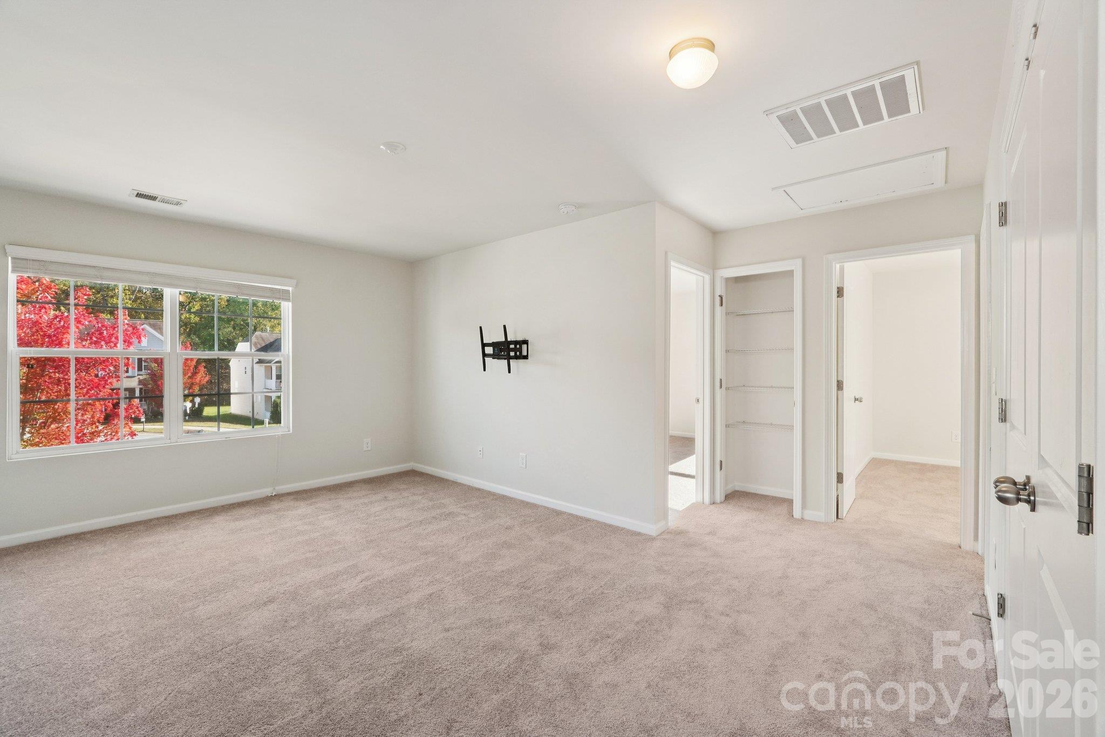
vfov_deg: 77.3
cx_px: 552
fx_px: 460
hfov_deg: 100.4
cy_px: 368
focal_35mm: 15
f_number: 8
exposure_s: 1/15
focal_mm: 10
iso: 400
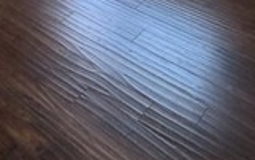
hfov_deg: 31.4
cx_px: -11
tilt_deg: -14.2
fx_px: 410
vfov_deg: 17.5
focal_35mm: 59
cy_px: -135
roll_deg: +1.8
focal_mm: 2.22
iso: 320
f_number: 2.2
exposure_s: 1/120
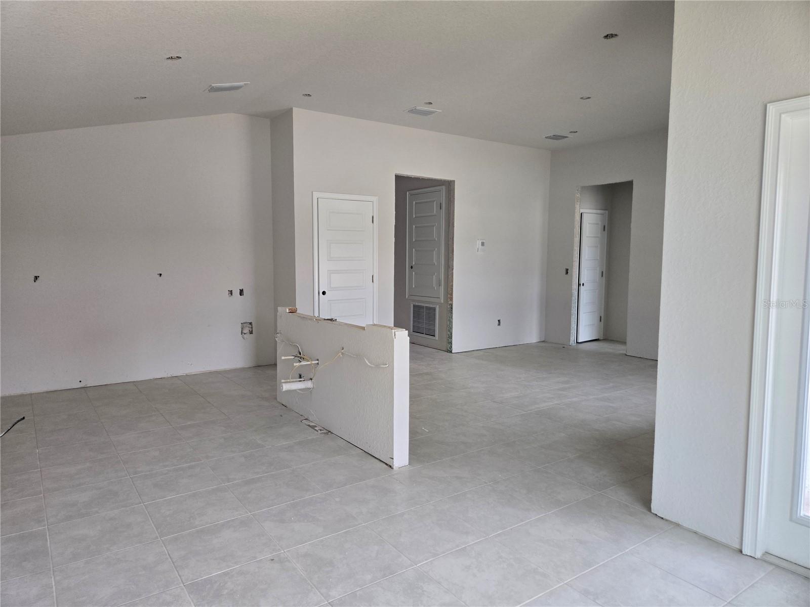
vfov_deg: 58.9
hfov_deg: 73.9
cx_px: 405
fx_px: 538
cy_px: 304
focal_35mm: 23
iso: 200
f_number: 1.8
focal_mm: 5.4
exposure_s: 1/180
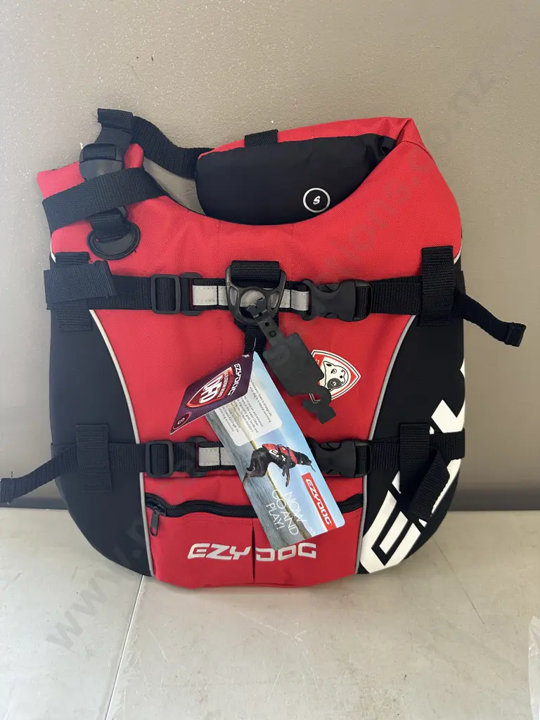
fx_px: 499
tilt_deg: -29.0
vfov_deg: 71.6
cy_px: 360
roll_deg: -1.7
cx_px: 270
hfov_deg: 56.8
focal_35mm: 24
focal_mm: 6.86
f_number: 1.78
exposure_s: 1/50
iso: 200
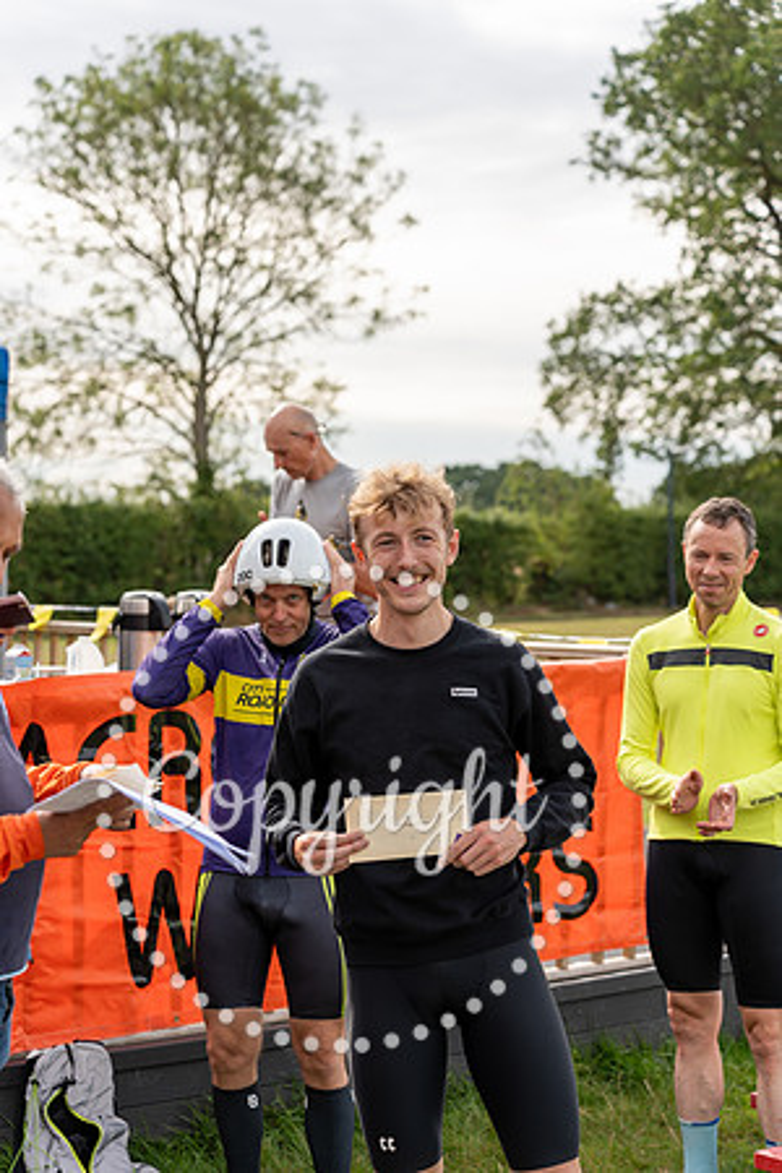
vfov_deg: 28.5
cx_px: 391
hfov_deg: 19.2
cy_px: 586
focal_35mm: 71
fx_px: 2313
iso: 125
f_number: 4
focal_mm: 71
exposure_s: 1/640
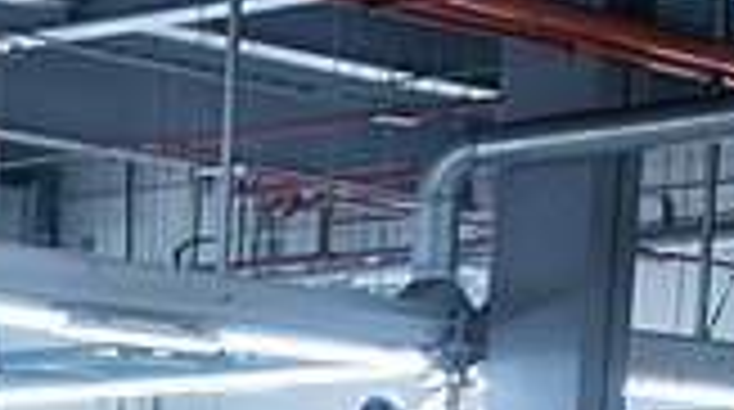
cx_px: -829
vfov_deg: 6.0
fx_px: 3711
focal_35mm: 191
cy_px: 1066
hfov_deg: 10.2
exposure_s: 1/60
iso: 2000
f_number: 4
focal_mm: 38
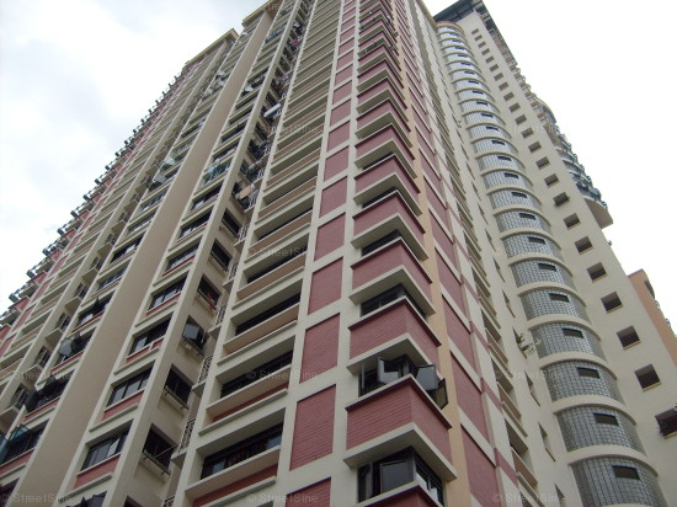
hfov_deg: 52.6
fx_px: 684
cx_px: 338
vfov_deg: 40.7
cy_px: 254
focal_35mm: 35
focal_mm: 5.8
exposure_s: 1/250
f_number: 7.1
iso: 80
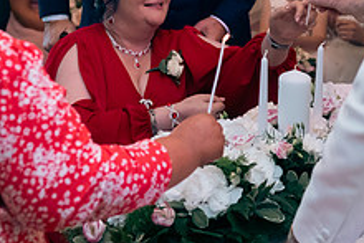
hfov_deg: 17.6
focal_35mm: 116
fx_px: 1174
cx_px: 187
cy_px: 12
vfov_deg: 11.7
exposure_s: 1/160
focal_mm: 44
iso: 640
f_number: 3.5
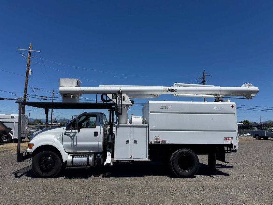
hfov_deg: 71.6
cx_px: 136
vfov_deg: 56.8
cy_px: 102
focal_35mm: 24
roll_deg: -1.3
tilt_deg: +7.4
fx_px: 189
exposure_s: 1/7937
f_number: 1.78
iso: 80
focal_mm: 6.76
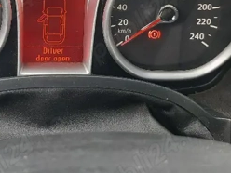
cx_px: 42
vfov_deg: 24.6
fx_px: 387
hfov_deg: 32.2
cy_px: 20
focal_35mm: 58
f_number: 1.8
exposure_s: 1/50
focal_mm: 5.23
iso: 200
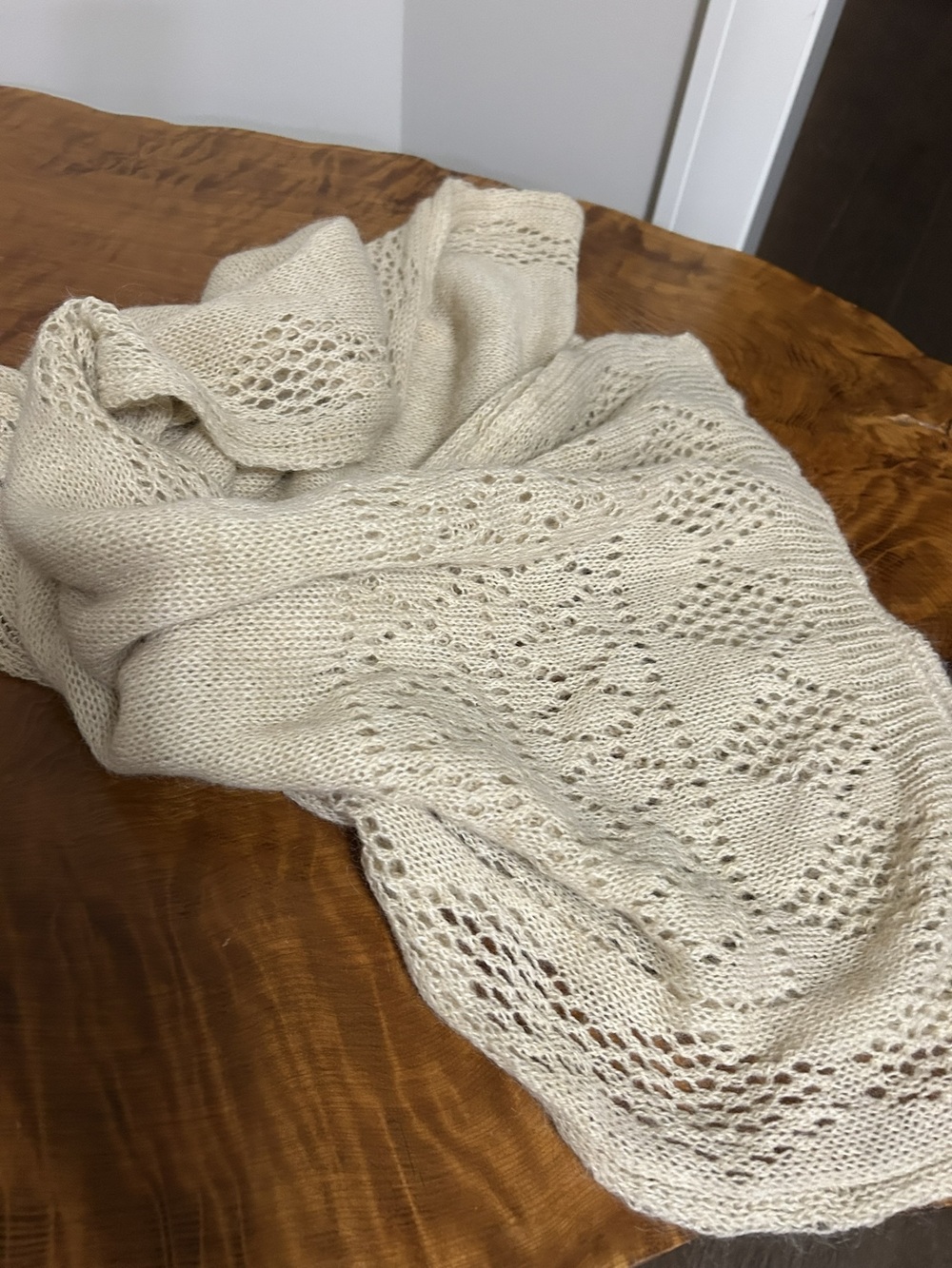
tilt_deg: -53.3
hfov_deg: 53.1
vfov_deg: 67.3
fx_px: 953
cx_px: 476
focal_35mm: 26
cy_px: 634
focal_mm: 5.7
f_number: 1.5
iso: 400
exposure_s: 1/60
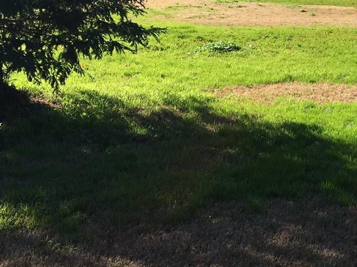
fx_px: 732
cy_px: 47
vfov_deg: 20.4
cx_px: 366
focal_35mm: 71
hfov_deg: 25.9
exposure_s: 1/1221
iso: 25
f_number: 2.2
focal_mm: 4.15
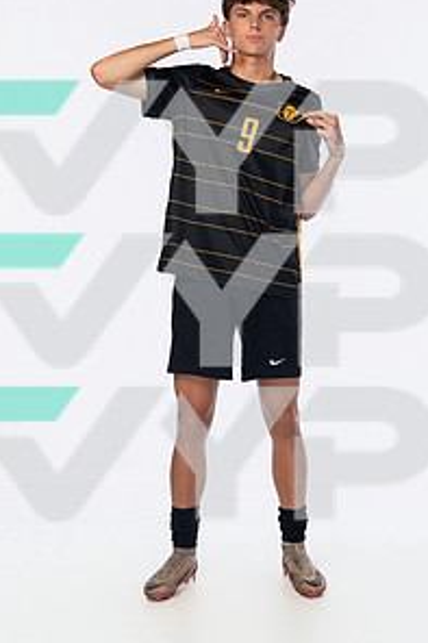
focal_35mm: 67
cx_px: 274
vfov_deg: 30.1
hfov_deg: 20.2
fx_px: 1196
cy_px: 302
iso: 640
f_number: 6.3
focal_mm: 44
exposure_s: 1/250
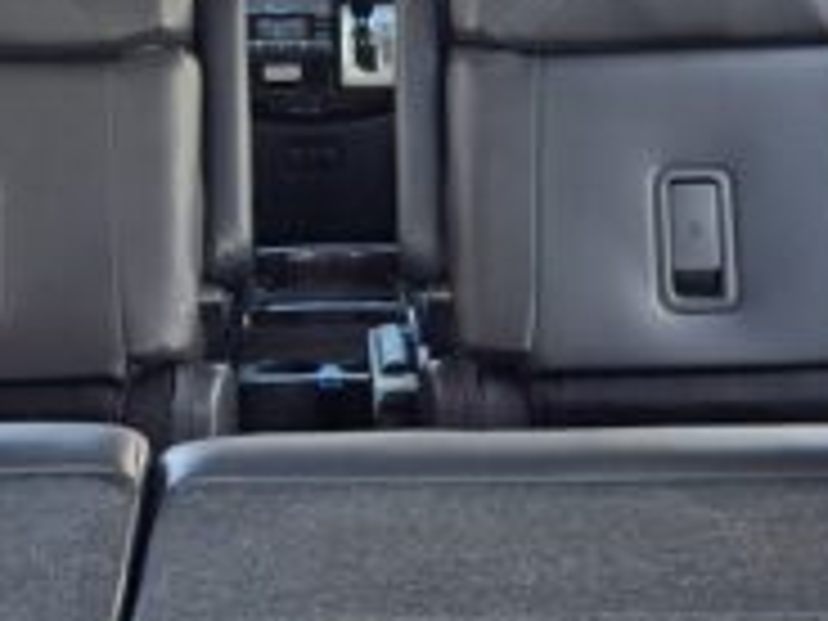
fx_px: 2392
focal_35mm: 100
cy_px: 310
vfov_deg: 14.8
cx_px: 315
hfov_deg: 19.6
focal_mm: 5.4
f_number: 1.8
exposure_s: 1/180
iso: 160
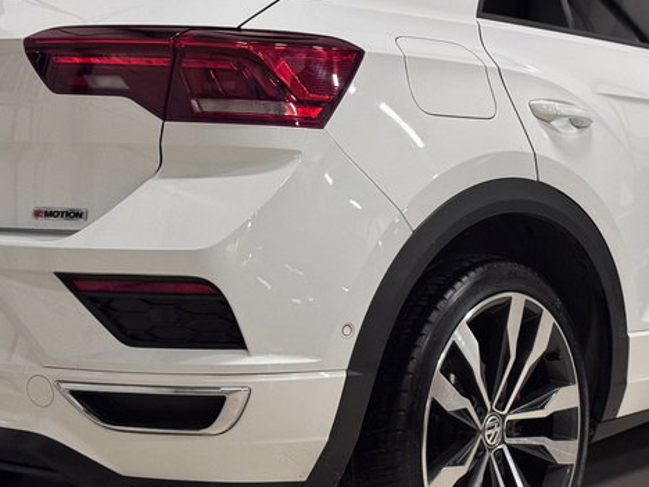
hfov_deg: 24.7
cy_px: 169
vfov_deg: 18.9
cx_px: 491
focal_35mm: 78
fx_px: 1462
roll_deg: -0.6
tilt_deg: -1.1
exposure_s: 1/33
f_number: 1.78
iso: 320
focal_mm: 6.76
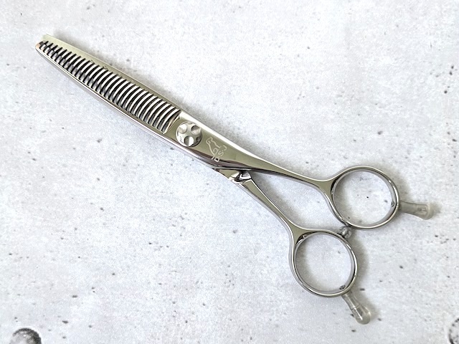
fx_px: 331
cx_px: 230
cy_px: 172
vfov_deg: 54.9
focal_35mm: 25
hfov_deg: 69.4
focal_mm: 5.43
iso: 239
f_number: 1.89
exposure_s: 1/25
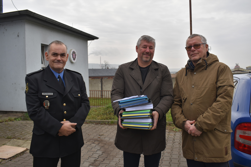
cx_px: 126
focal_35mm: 33
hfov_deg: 57.2
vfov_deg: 40.0
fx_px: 230
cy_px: 84
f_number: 5.6
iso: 160
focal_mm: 22
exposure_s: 1/125
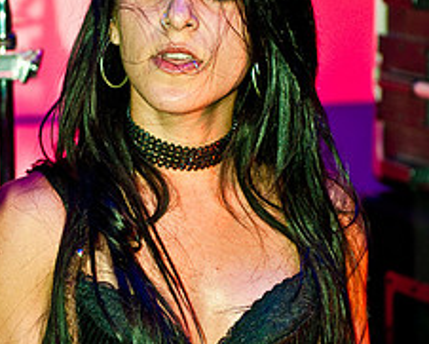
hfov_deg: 9.8
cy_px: 154
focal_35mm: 196
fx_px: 2490
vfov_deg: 7.9
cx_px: 181
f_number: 4
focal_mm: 70
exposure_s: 1/100
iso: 400
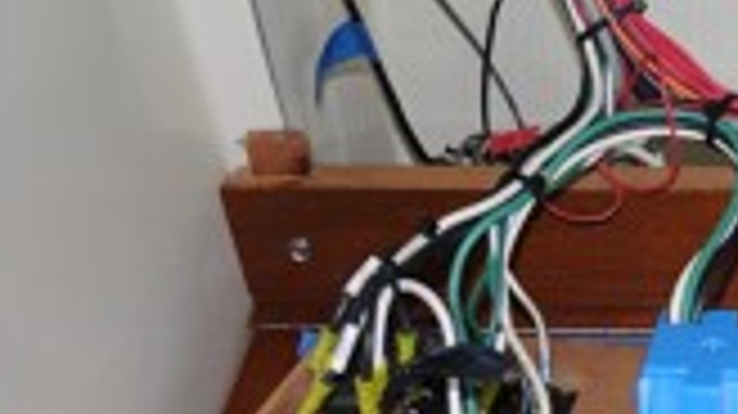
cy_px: 324
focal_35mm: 84
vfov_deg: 14.2
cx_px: 900
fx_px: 1649
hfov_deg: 23.0
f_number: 3.8
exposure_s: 1/60
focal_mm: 21
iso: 400
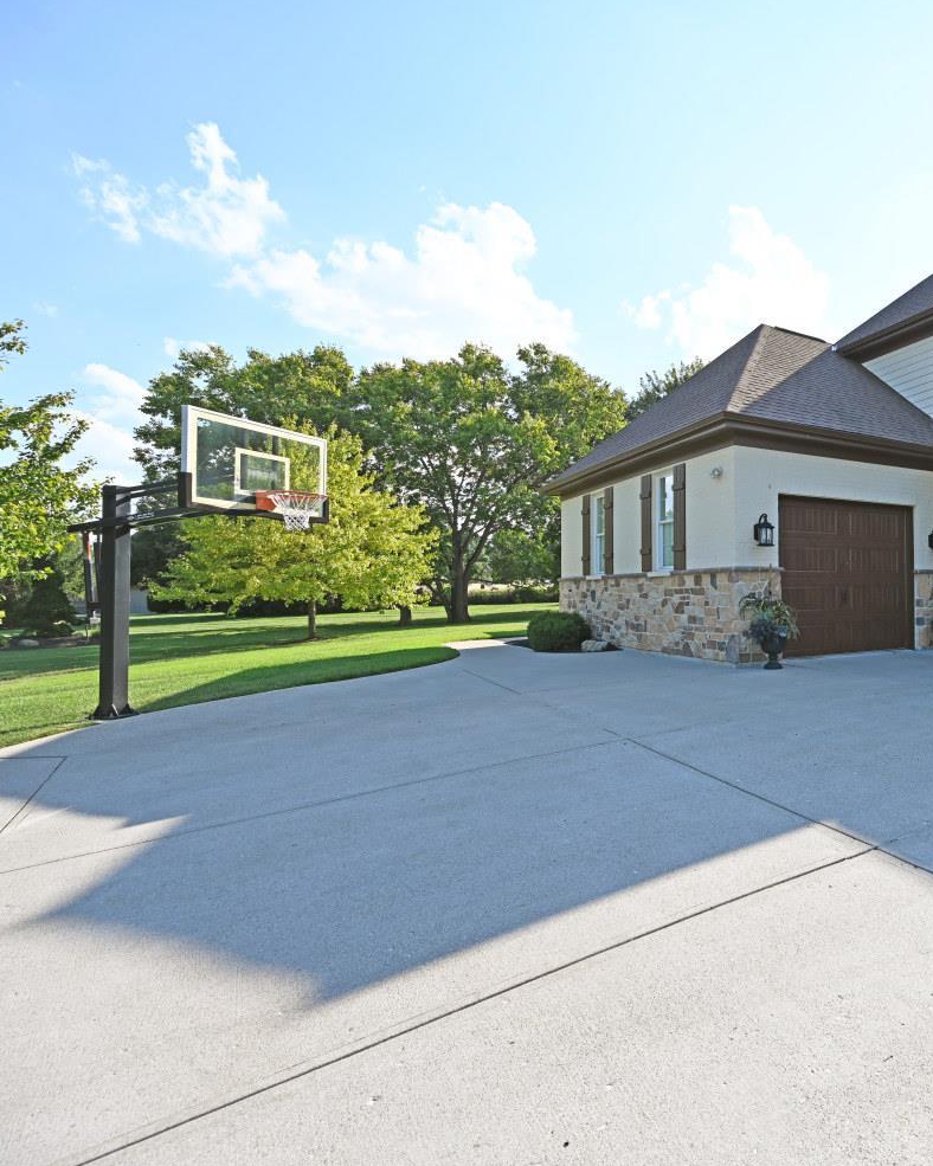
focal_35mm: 20
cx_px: 860
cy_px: 587
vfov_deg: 80.4
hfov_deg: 57.3
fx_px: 690
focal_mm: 14
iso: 100
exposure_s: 1/320
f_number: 6.3
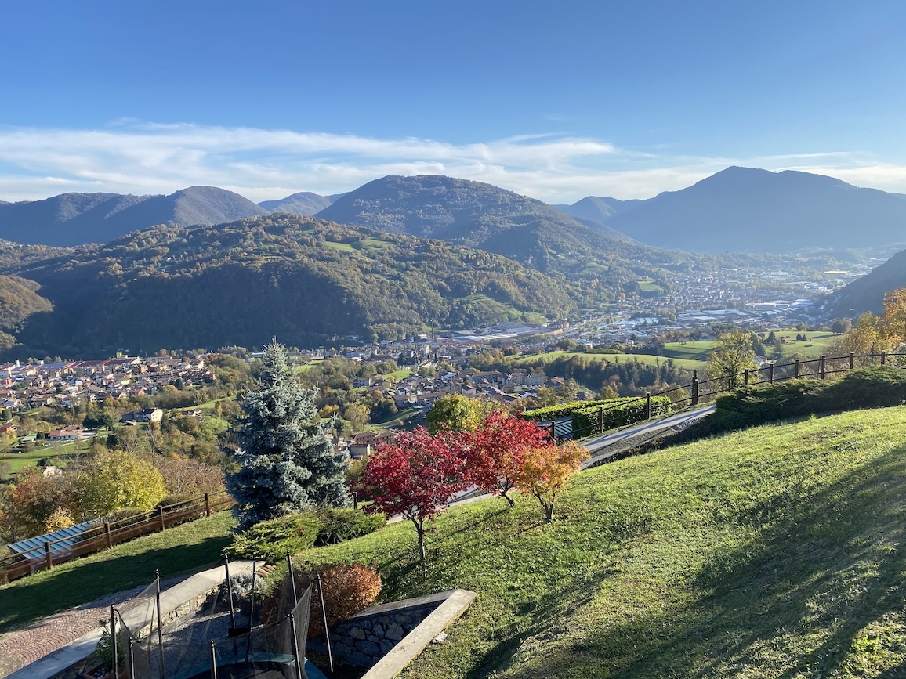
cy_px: 349
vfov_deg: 51.3
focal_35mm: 27
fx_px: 707
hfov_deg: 65.3
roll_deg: +1.2
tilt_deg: -10.2
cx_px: 459
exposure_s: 1/1866
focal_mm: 4.25
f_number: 1.8
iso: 32
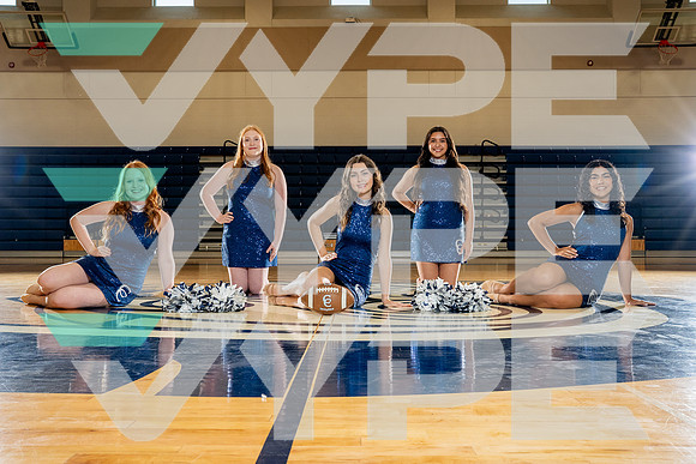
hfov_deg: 53.4
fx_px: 692
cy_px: 227
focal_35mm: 36
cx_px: 346
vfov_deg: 37.1
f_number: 8
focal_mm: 34
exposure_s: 1/250
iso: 1600
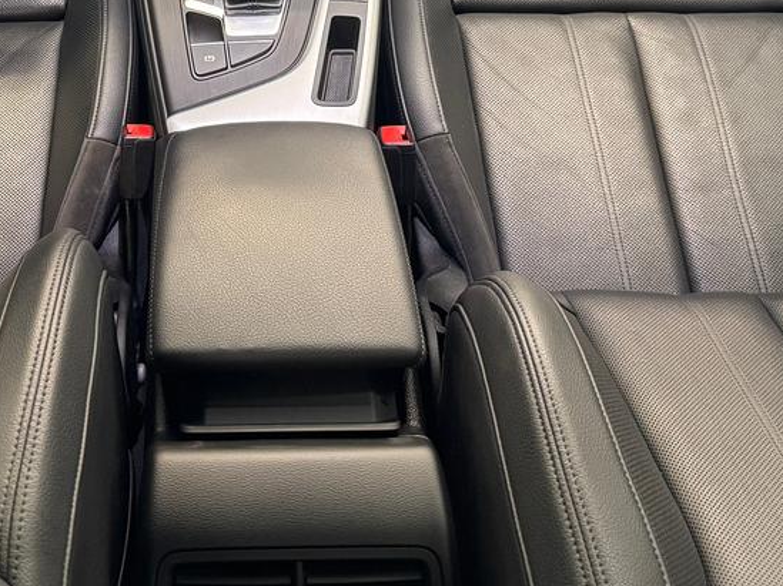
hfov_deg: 33.9
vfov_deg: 24.6
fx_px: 1266
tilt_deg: -36.9
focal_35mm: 56
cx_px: 222
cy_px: -30
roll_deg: +1.0
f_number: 1.78
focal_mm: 6.76
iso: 640
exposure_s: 1/40
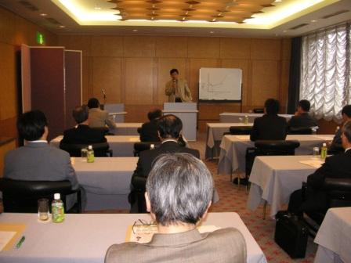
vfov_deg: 38.7
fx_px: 375
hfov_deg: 50.1
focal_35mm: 37
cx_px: 176
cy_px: 132
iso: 160
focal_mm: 6.1
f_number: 2.8
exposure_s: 1/45
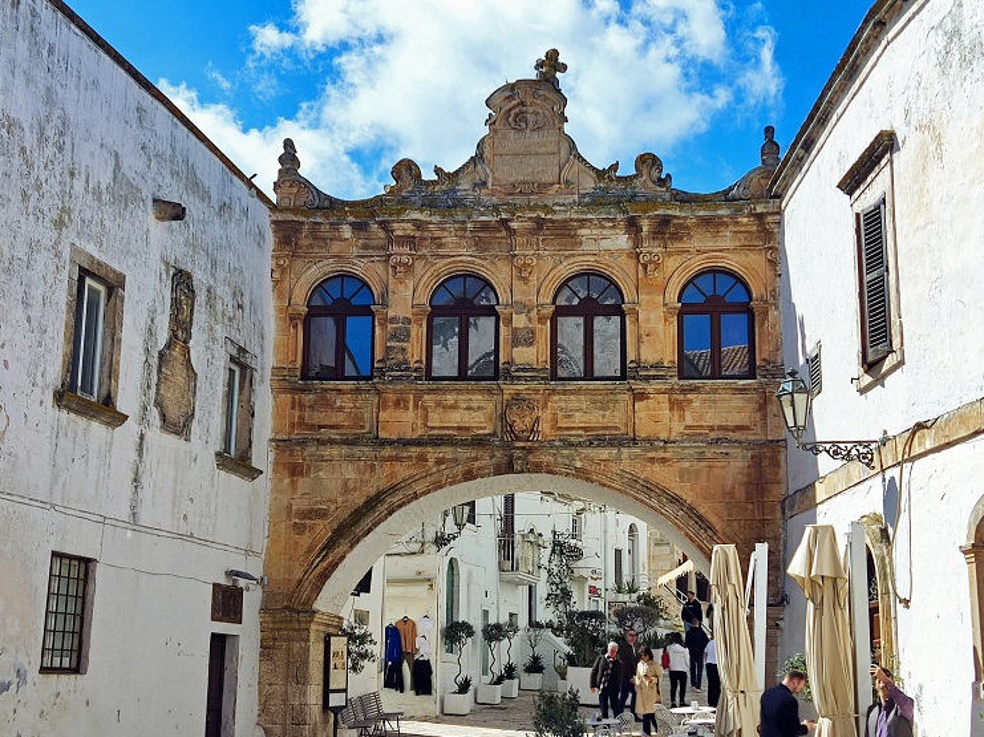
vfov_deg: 27.5
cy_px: 362
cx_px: 509
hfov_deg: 36.2
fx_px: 1506
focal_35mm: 53
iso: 50
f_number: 1.79
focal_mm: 4.71
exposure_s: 1/2191
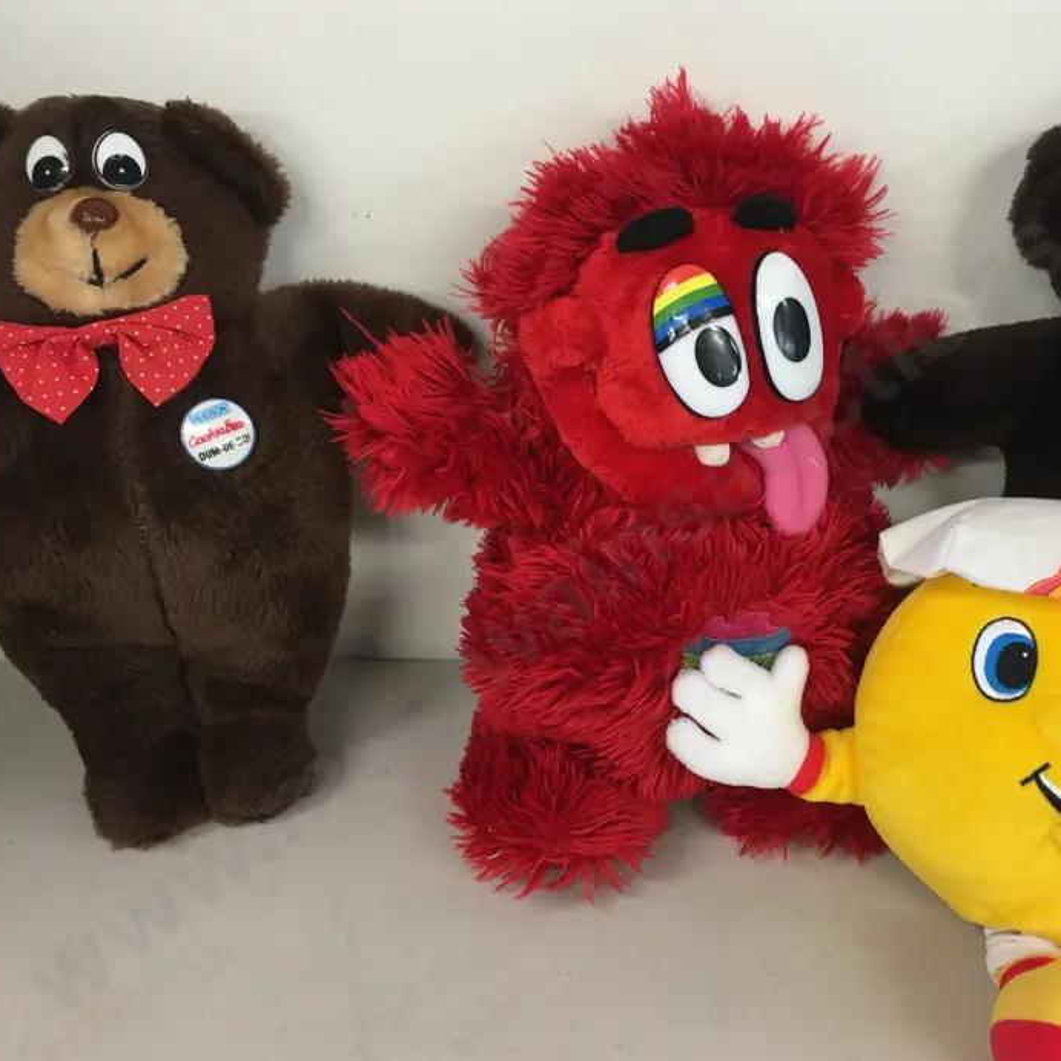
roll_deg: -1.6
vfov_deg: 43.9
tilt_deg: -27.2
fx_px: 1318
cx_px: 668
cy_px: 528
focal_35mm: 38
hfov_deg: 43.5
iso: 40
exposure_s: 1/17
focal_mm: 4.15
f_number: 2.2
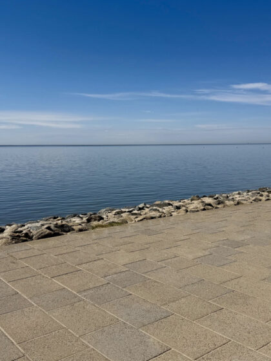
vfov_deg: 71.6
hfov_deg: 56.8
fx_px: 251
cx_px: 136
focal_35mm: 24
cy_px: 180
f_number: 1.78
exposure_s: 1/10309
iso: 80
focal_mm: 6.76
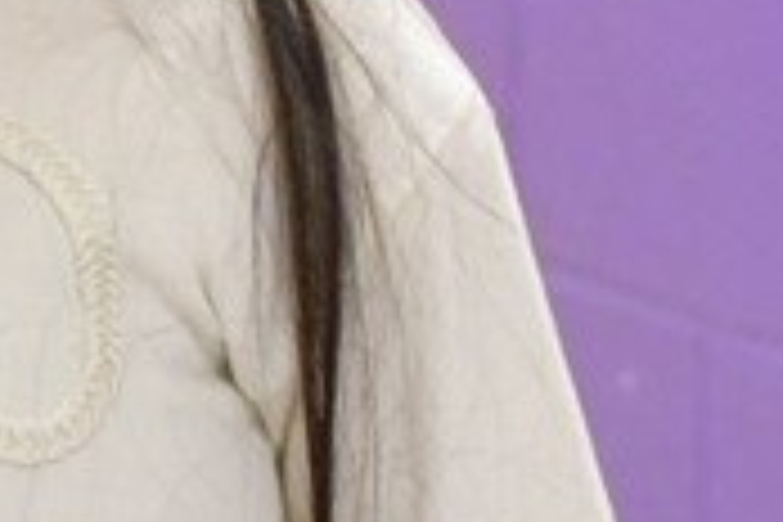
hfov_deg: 7.6
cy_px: 173
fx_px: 5763
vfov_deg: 5.2
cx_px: -554
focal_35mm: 265
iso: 2500
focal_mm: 30
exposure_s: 1/80
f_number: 4.5
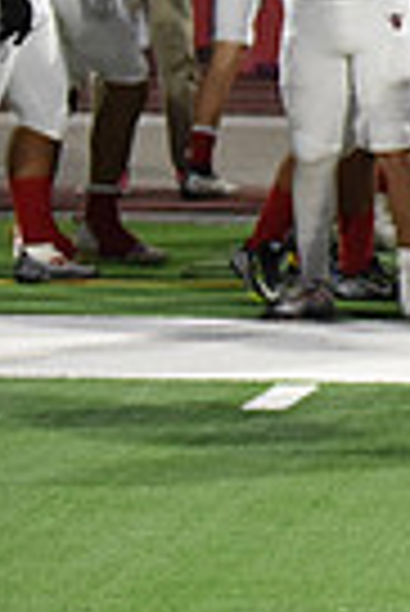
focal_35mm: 383
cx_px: 1284
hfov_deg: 3.5
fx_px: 6526
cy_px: -155
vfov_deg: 5.3
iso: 3200
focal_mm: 90
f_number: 2.8
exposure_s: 1/500
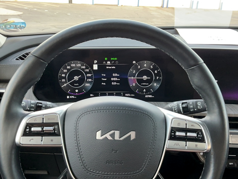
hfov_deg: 60.0
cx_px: 119
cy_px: 90
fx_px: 206
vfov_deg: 46.8
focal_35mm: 30
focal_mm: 3
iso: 80
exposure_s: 1/60
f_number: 1.8
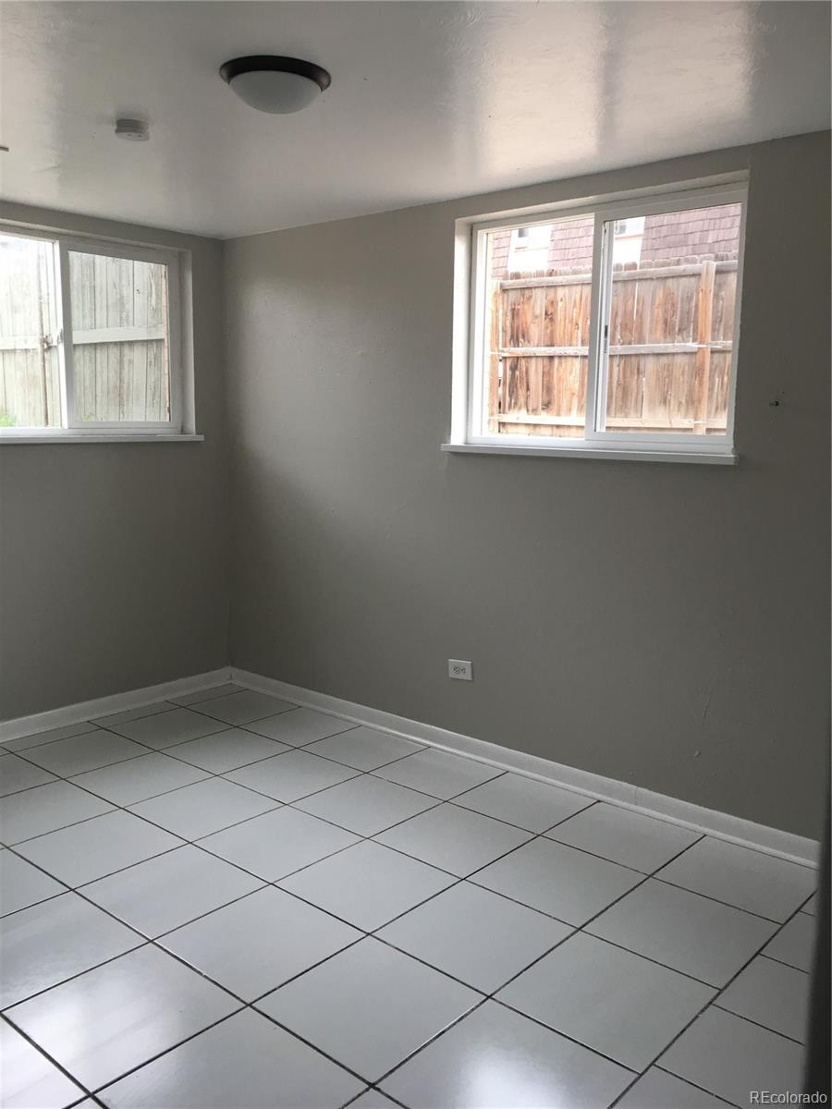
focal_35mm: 29
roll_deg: -0.7
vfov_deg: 61.7
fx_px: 929
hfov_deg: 48.2
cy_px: 554
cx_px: 416
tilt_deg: -7.7
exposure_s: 1/40
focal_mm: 4.15
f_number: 2.2
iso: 25
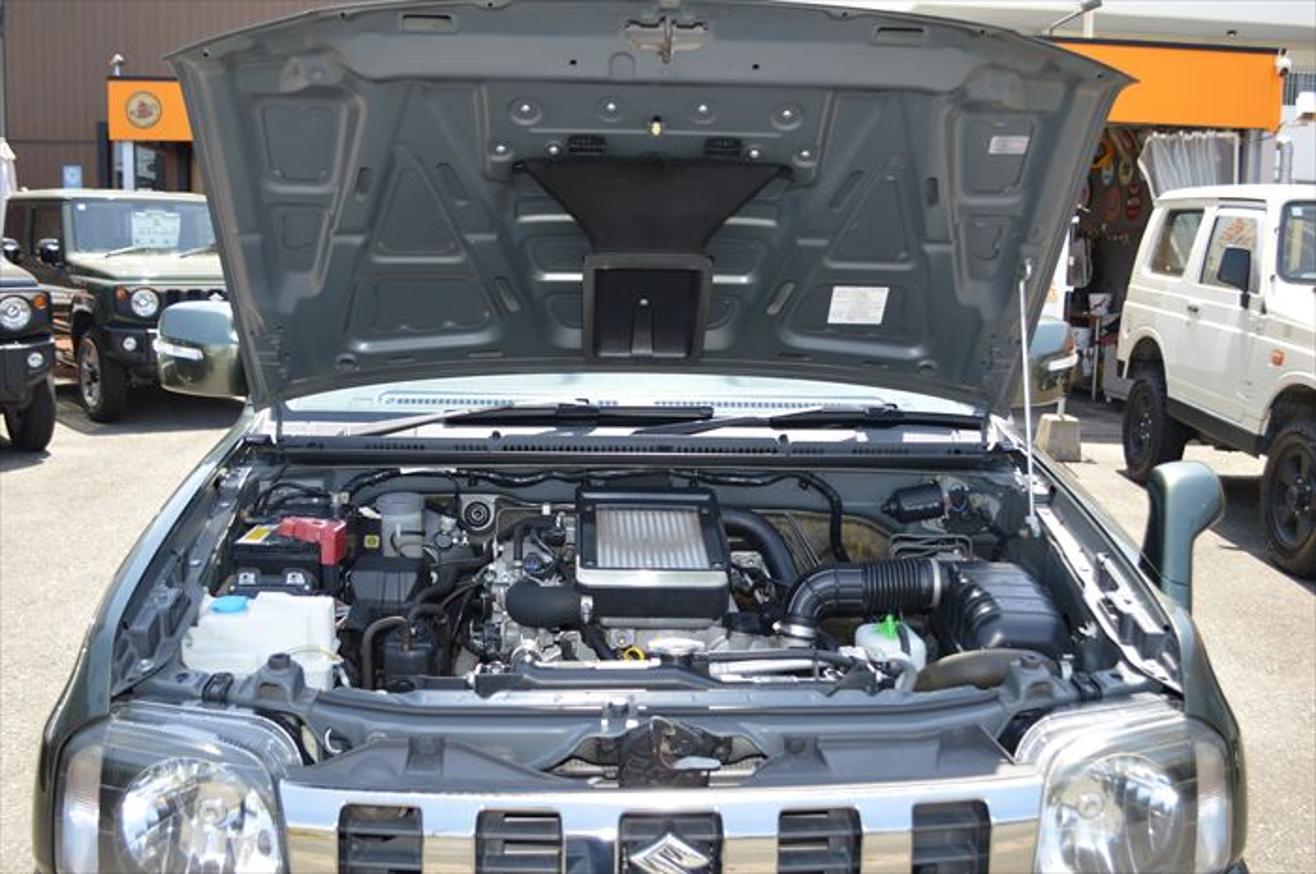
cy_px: 437
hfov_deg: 57.3
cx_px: 658
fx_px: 1205
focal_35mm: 33
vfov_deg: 39.9
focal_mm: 22
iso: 100
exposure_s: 1/160
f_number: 3.8
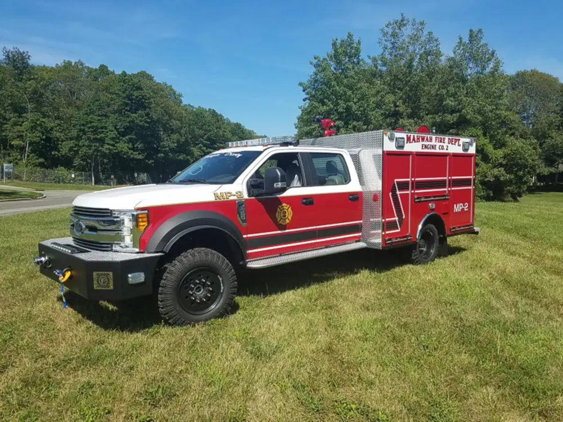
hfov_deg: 67.3
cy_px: 211
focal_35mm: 26
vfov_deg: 53.0
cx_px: 282
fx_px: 423
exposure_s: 1/2536
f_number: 1.7
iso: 50
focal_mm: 4.2
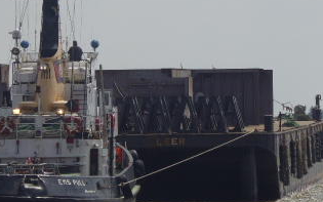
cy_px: 50
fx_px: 3258
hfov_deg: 5.7
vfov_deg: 3.6
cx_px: 153
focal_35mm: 370
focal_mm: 30.9
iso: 100
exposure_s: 1/800
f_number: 5.6
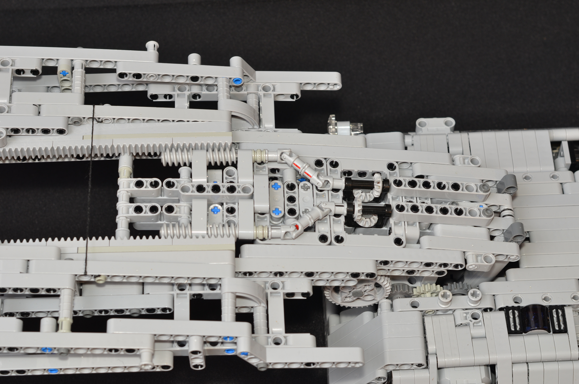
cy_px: 192
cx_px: 290
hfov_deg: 27.0
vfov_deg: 18.1
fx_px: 1204
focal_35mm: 75
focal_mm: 50
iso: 200
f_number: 8
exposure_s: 1/60
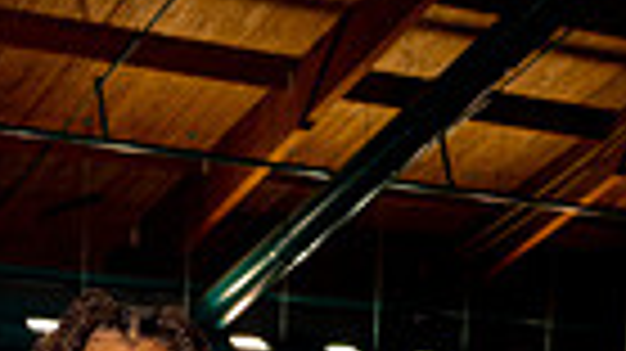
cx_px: 50
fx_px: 1974
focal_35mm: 119
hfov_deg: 17.7
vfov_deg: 8.7
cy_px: 976
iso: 200
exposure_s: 1/250
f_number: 6.3
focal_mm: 35
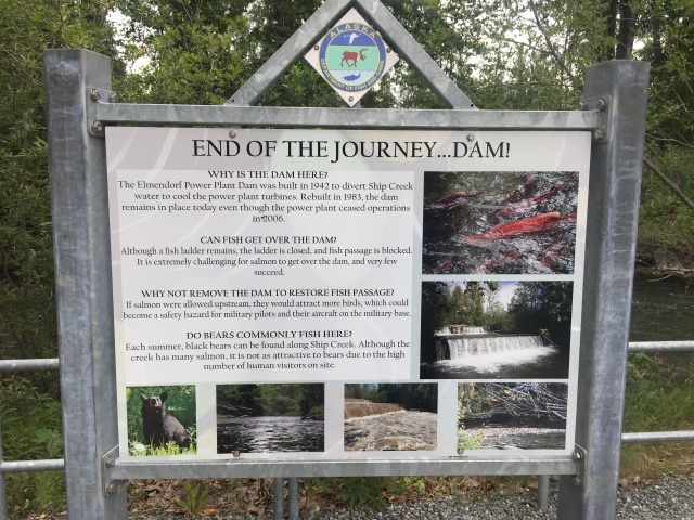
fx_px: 581
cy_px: 260
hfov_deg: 61.7
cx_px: 347
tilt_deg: -7.5
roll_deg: +0.0
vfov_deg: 48.2
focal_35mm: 29
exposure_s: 1/285
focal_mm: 4.15
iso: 25
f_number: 2.2
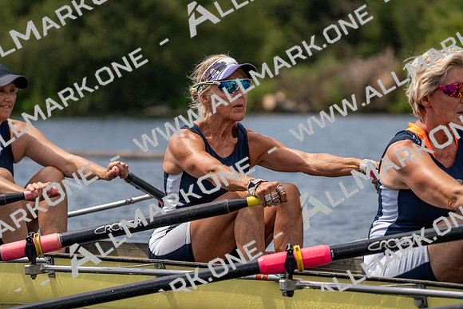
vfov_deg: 5.5
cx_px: 232
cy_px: 154
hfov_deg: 8.2
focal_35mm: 250
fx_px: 3216
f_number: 5.6
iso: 250
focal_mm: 250
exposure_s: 1/1600
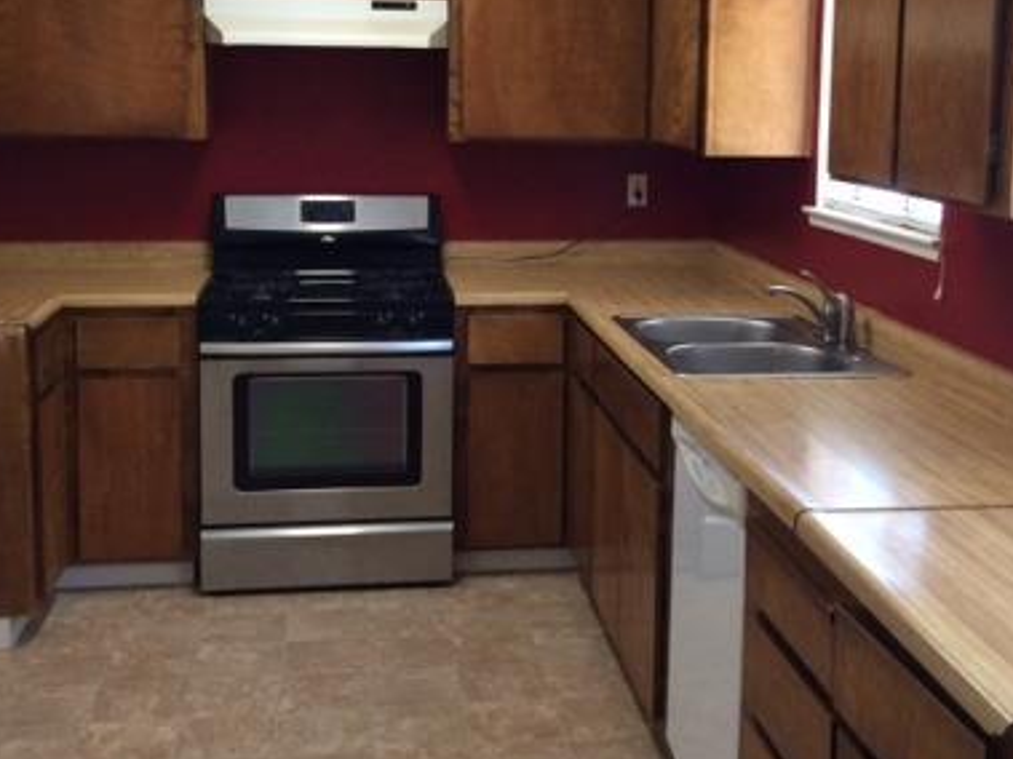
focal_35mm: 49
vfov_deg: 29.5
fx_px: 1433
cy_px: 278
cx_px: 556
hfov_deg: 38.9
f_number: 2.2
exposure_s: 1/30
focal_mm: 4.15
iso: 200
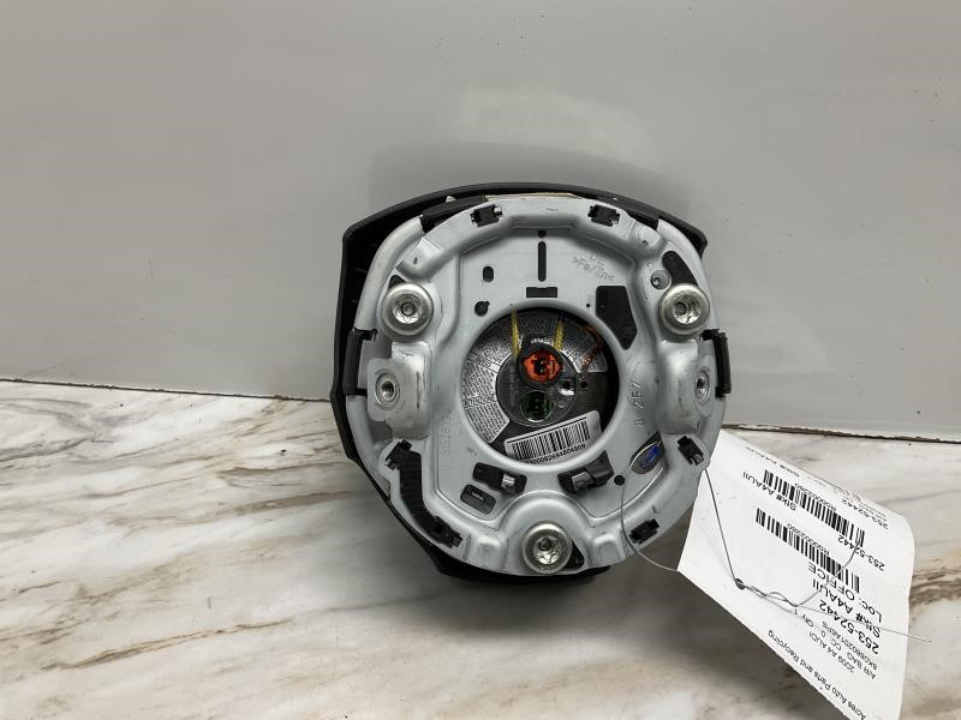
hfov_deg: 61.7
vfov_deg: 48.2
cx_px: 480
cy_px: 360
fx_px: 805
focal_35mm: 29
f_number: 1.8
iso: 25
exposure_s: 1/478
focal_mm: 3
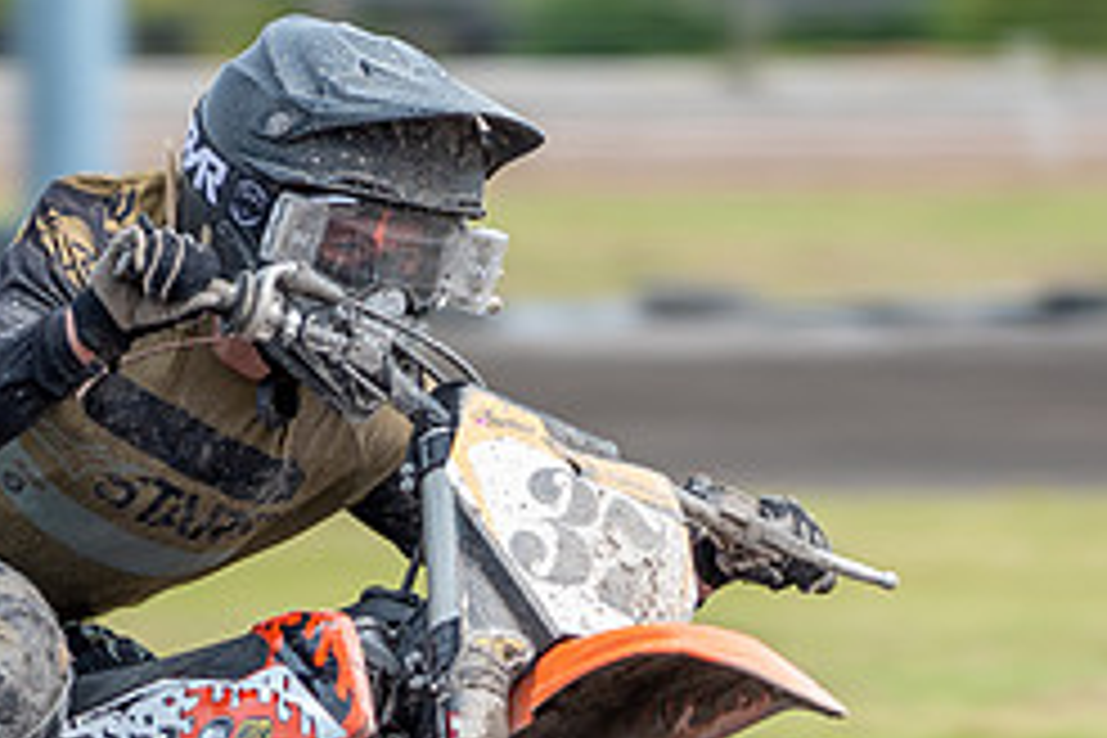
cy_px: 704
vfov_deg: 1.4
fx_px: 29425
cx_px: 72
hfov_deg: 2.2
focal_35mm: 957
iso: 200
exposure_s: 1/400
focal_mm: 260
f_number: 5.6
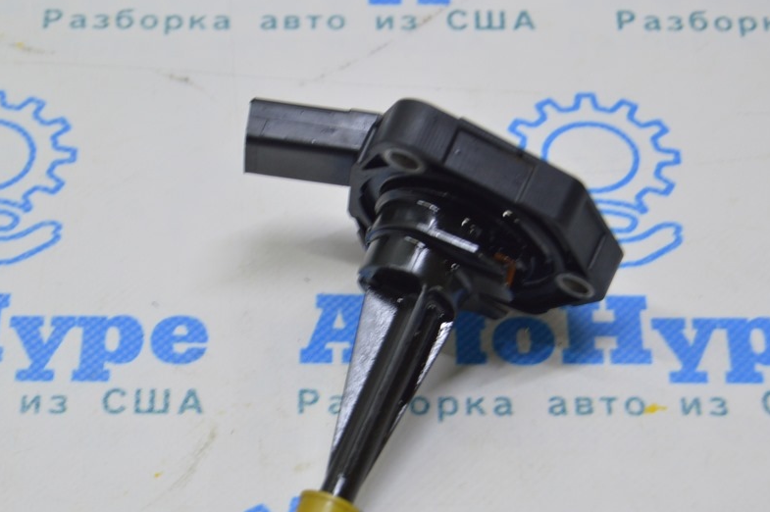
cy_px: 329
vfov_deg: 12.7
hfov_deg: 19.0
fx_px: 2301
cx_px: 359
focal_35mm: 108
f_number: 5.6
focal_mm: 55
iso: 400
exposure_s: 1/20
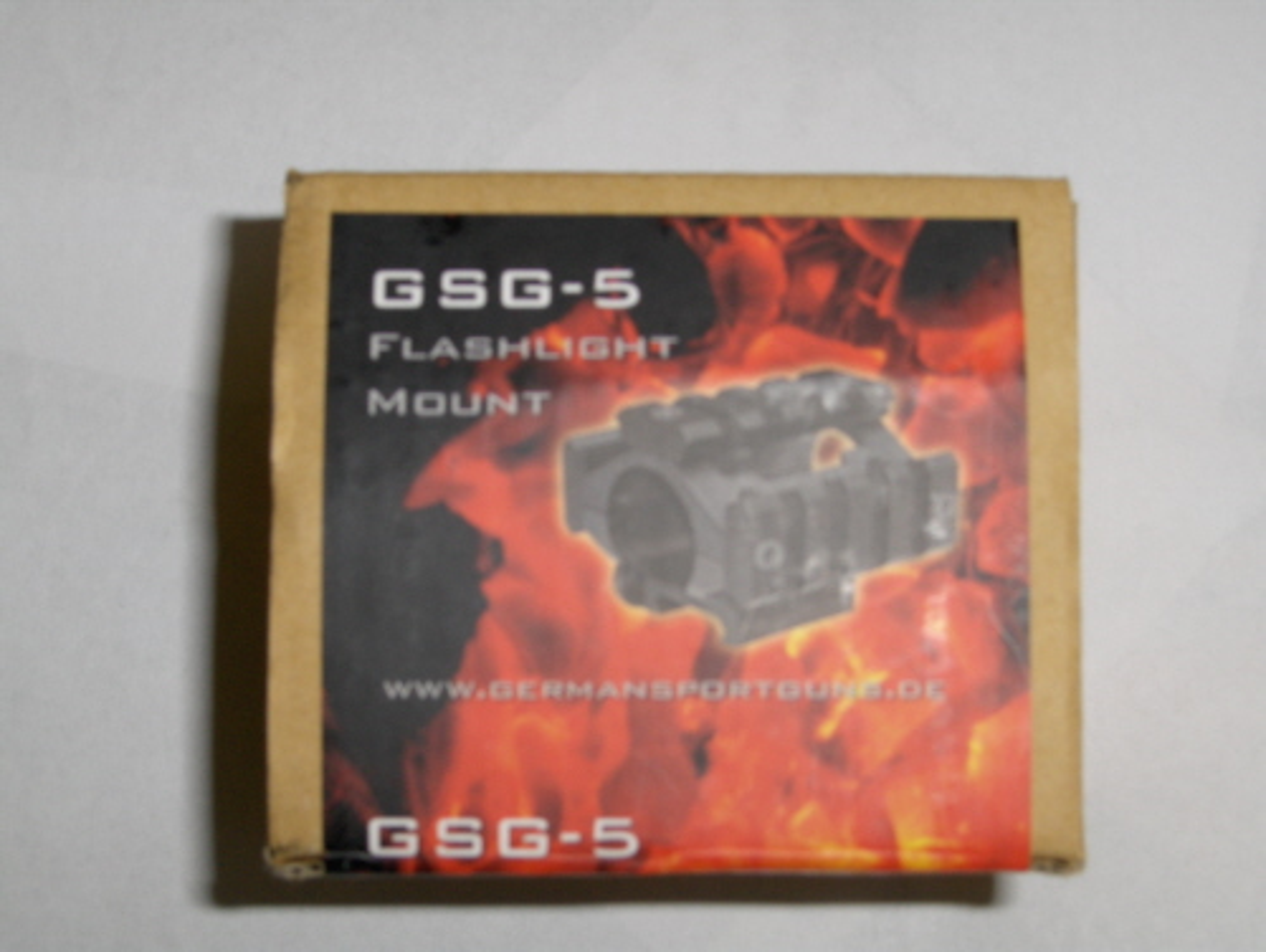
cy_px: 476
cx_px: 633
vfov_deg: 28.1
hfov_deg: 36.8
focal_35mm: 52
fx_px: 1904
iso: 100
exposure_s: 1/60
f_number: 6.3
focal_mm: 11.3
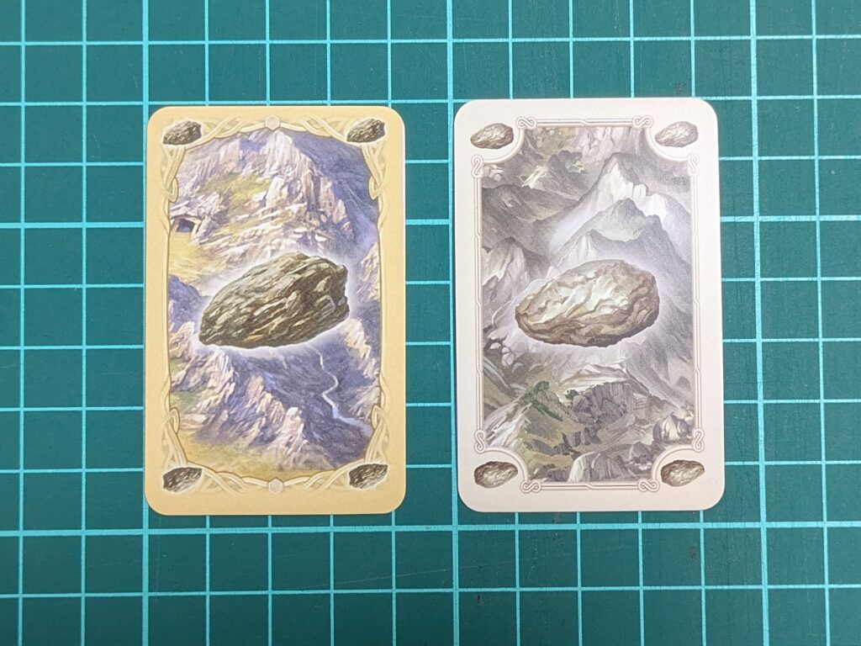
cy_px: 323
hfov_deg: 69.4
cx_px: 430
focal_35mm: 25
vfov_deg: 54.9
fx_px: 622
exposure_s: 1/50
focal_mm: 5.43
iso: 253
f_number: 1.89
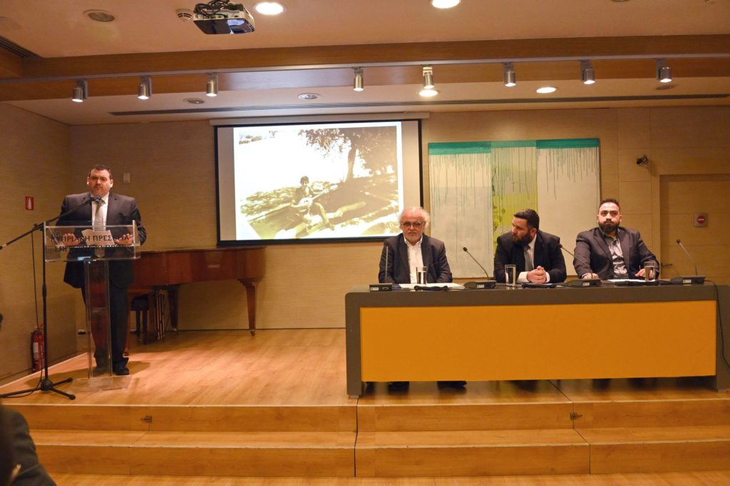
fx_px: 567
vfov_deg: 46.3
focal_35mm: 28
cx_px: 365
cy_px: 243
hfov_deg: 65.5
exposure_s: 1/200
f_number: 5.6
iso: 5000
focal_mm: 28
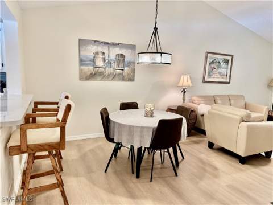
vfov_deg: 56.8
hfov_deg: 71.6
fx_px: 189
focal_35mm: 24
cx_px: 136
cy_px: 102
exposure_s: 1/60
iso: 200
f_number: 1.78
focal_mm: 6.76
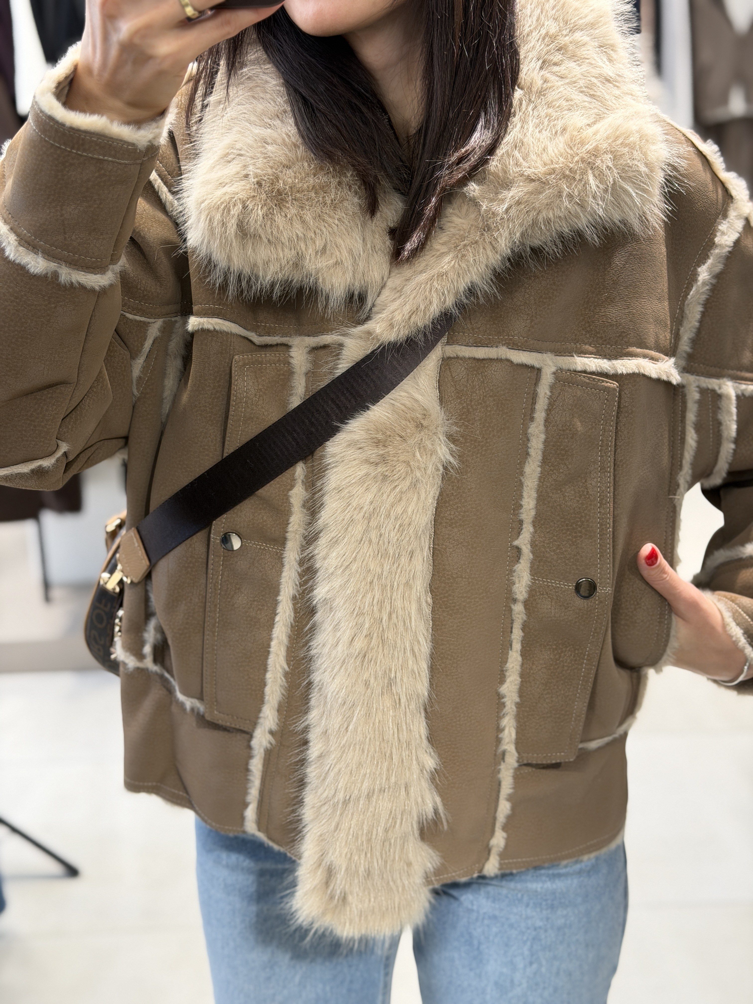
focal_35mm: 48
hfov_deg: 30.3
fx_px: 1392
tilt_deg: -35.1
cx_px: 376
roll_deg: -0.6
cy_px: 502
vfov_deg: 39.7
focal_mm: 6.76
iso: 100
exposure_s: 1/100
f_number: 1.78
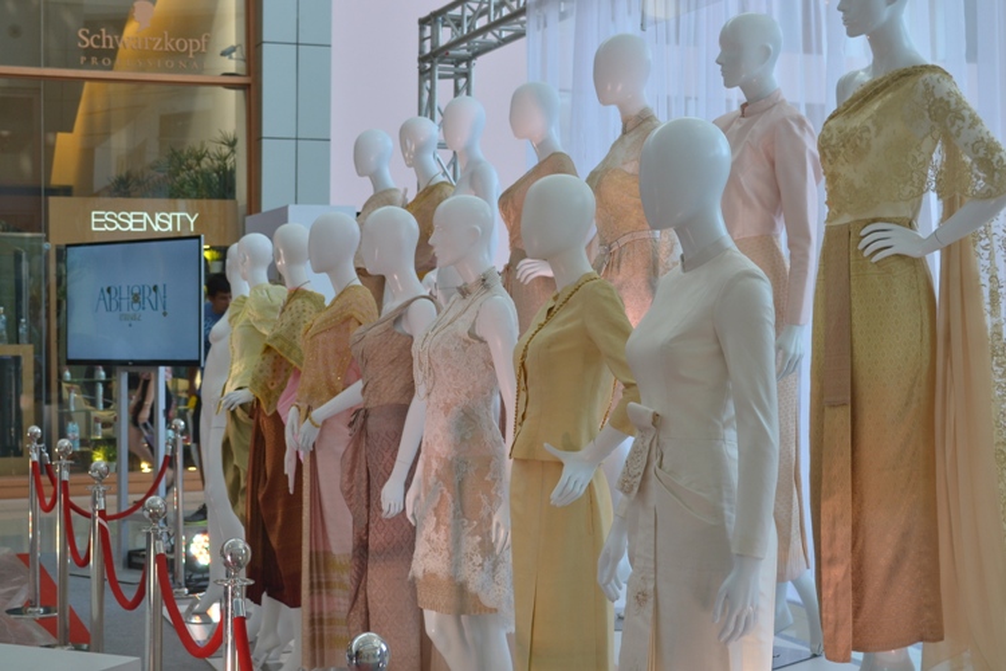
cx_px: 503
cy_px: 336
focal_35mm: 57
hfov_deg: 35.1
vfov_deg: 23.8
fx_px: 1593
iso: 400
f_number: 6.3
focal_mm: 38
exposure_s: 1/60
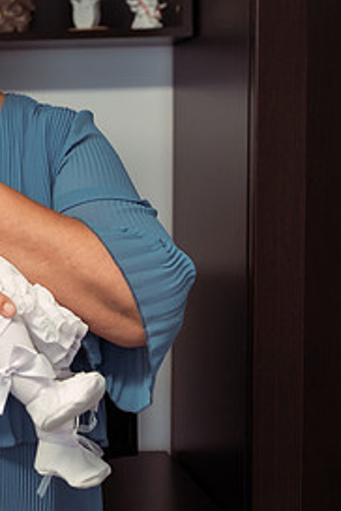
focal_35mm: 88
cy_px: 185
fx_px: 1250
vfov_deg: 23.1
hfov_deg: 14.6
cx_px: -153
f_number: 3.2
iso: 800
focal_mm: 38
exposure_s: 1/125
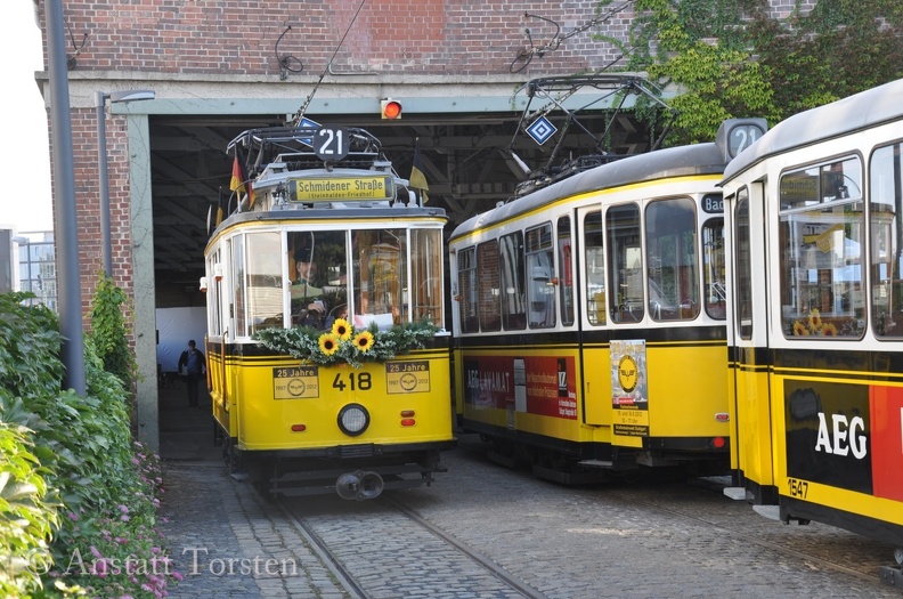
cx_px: 452
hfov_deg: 28.1
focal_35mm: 72
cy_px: 300
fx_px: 1803
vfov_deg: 18.9
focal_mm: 48
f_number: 8
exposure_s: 1/60
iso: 200
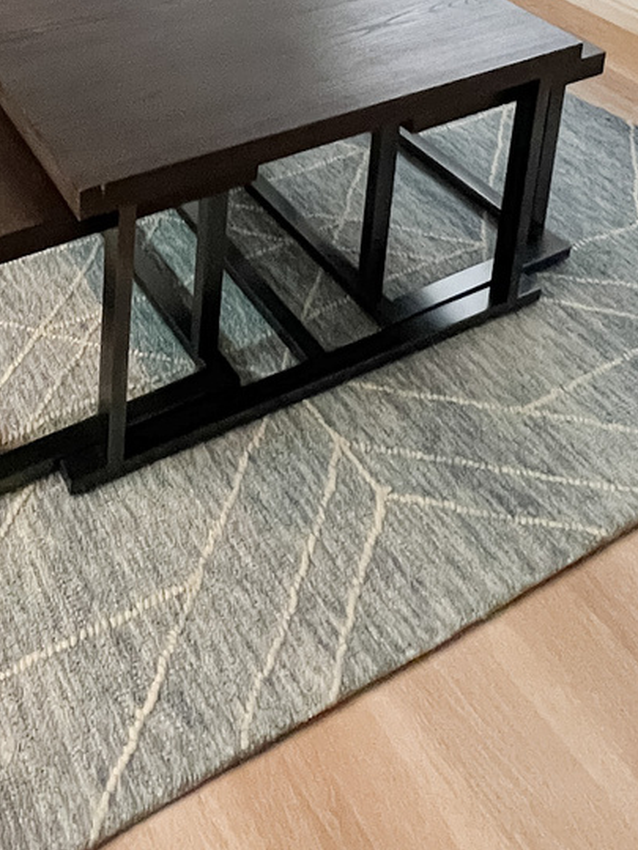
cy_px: -246
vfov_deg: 35.2
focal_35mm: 37
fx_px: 909
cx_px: 35
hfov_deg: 35.7
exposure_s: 1/60
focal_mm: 1.57
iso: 400
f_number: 1.8
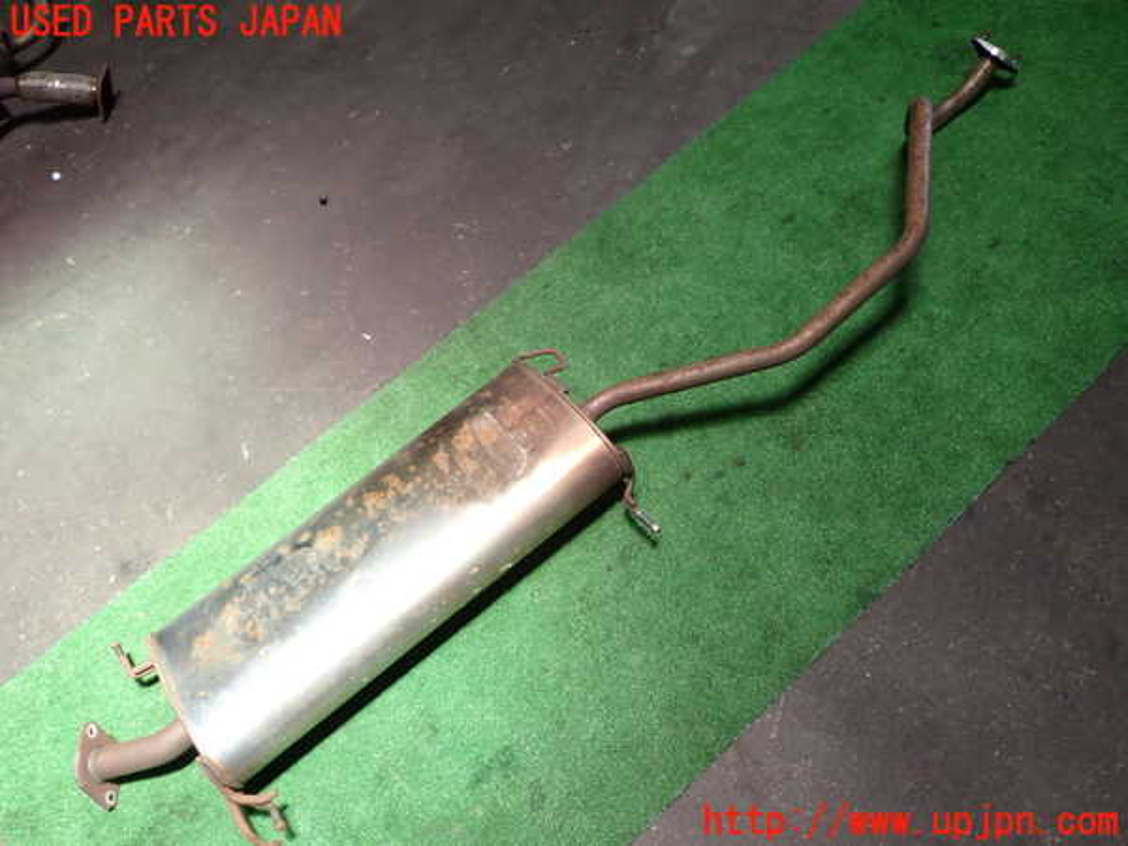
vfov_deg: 46.8
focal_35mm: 30
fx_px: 978
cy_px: 423
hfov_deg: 60.0
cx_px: 564
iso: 100
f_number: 2.3
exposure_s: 1/125
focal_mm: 5.4
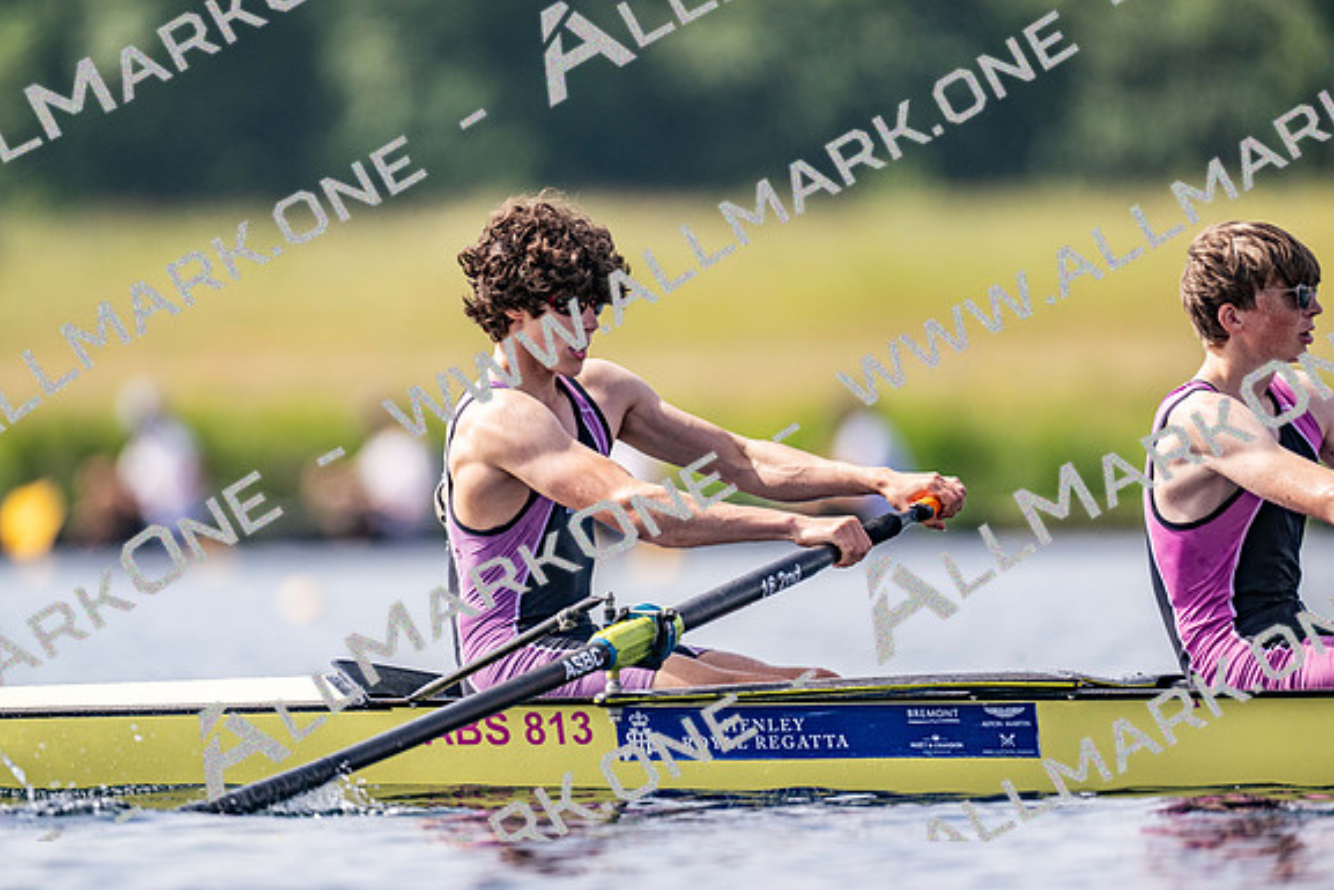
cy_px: 445
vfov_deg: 2.3
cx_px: 668
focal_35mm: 603
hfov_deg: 3.4
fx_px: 22349
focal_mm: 600
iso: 220
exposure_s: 1/2500
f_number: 4
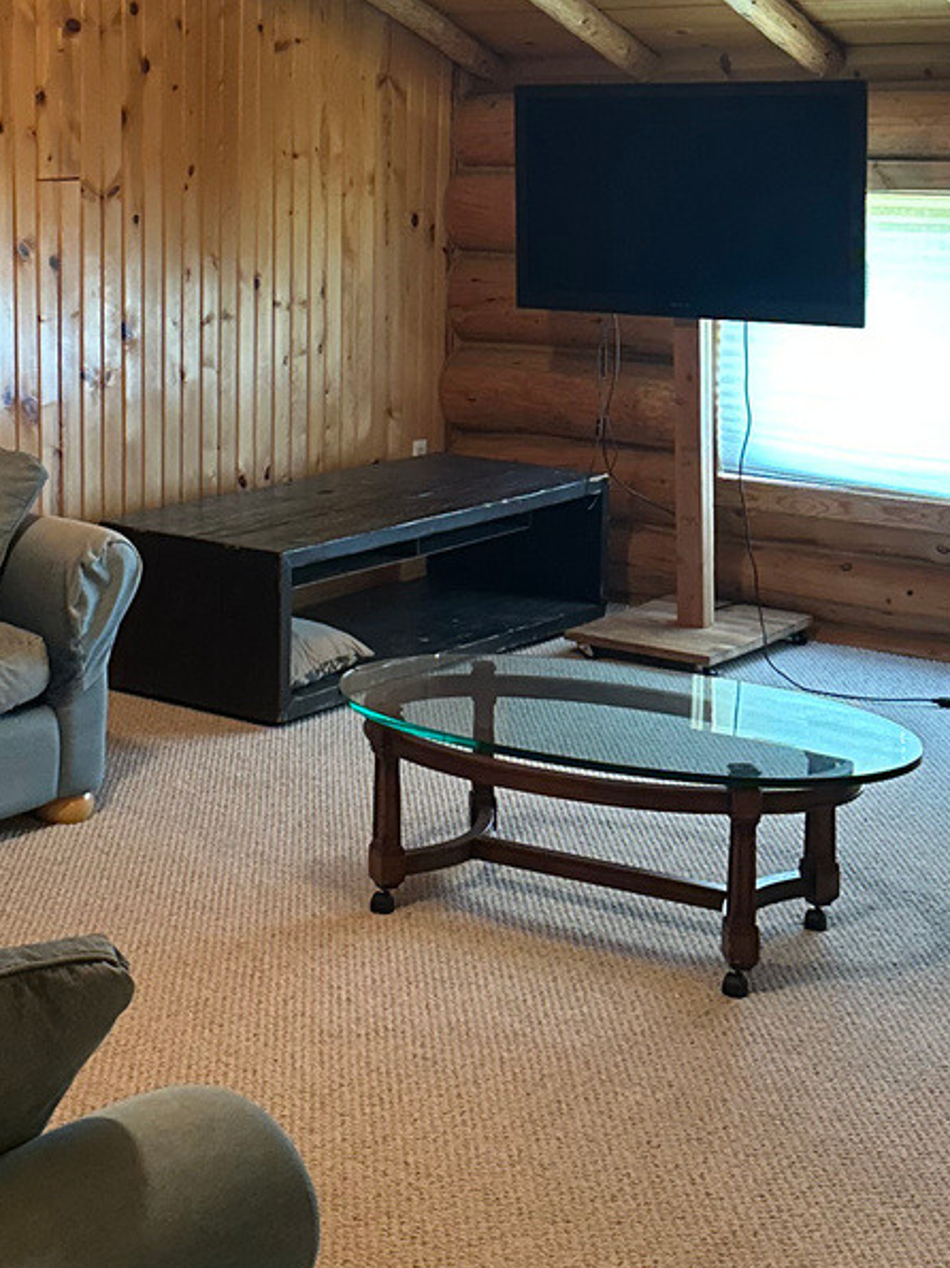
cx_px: 177
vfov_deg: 30.7
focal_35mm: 62
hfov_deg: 23.3
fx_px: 2270
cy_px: 341
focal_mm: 6.86
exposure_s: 1/40
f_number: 1.78
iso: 800
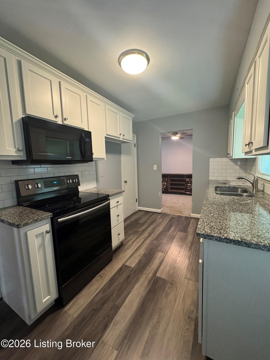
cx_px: 135
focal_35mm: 14
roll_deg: +1.6
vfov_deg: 102.1
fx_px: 146
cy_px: 180
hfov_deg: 85.7
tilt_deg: -6.4
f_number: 2.2
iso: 320
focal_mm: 2.22
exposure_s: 1/60
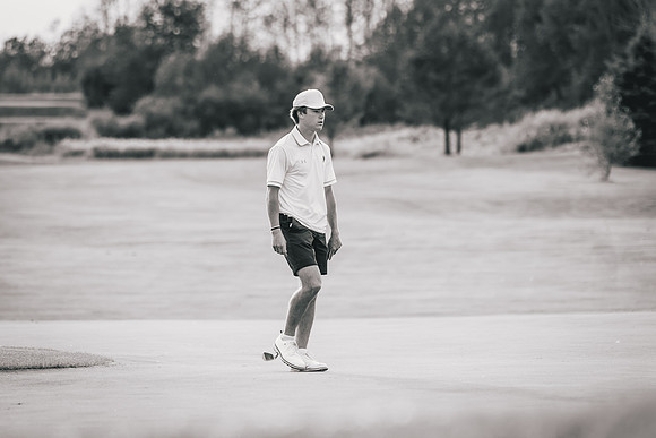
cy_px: 219
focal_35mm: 225
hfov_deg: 9.1
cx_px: 328
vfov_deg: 6.1
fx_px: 4101
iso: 250
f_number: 2.8
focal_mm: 150
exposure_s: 1/800
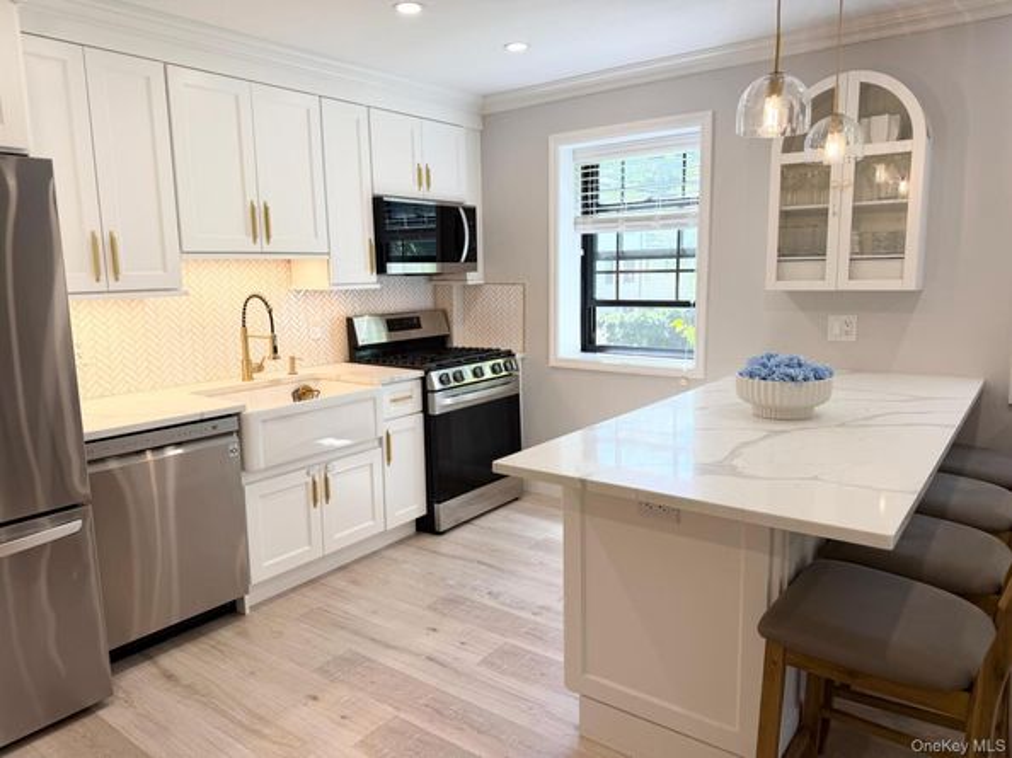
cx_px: 506
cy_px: 379
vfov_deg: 56.8
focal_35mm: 24
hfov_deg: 71.6
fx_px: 701
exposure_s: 1/185
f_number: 1.78
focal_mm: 6.76
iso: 64
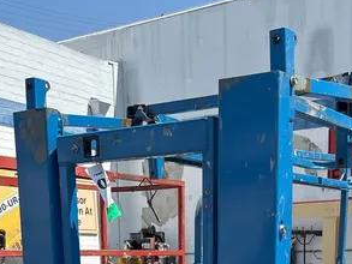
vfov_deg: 19.6
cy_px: 398
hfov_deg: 29.7
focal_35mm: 65
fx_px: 661
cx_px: 216
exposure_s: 1/2451
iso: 50
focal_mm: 5.96
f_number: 1.6
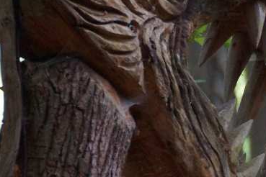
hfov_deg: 2.3
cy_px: 108
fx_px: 6480
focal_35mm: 877
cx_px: 316
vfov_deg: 1.6
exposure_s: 1/160
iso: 1600
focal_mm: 180
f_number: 5
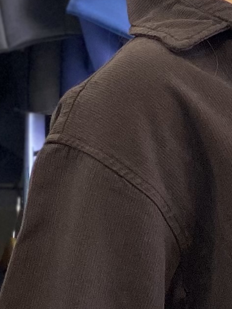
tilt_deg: -9.3
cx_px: 294
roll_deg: -3.3
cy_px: 306
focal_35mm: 331
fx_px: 2957
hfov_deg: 4.5
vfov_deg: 6.0
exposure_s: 1/100
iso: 100
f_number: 2
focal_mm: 6
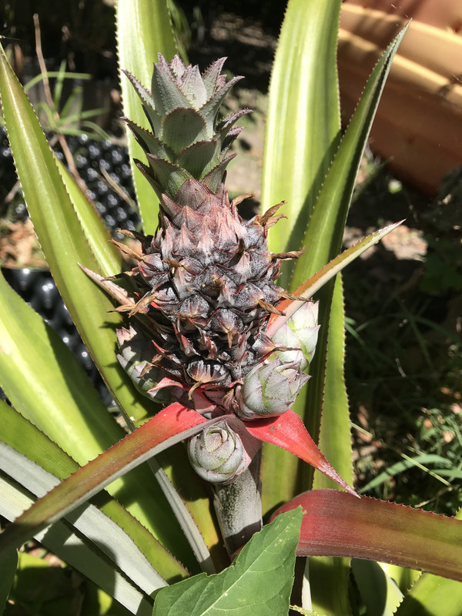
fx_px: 498
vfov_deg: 63.4
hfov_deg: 49.7
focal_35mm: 28
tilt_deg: -31.1
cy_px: 308
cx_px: 231
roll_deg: -13.3
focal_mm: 3.99
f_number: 1.8
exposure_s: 1/1773
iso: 20
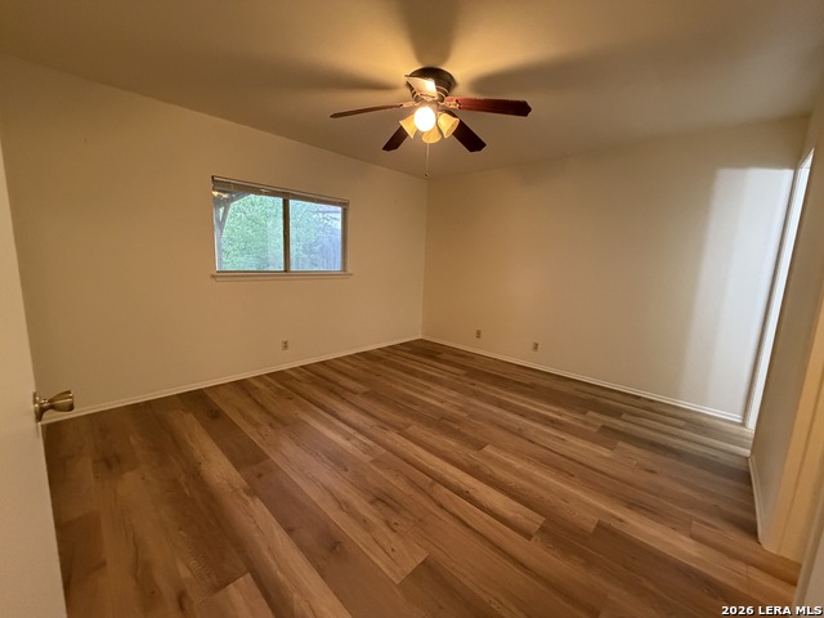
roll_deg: -1.5
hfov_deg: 102.1
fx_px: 333
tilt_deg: -9.5
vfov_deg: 85.7
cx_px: 412
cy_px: 309
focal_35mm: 14
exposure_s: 1/60
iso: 640
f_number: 2.2
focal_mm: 2.22
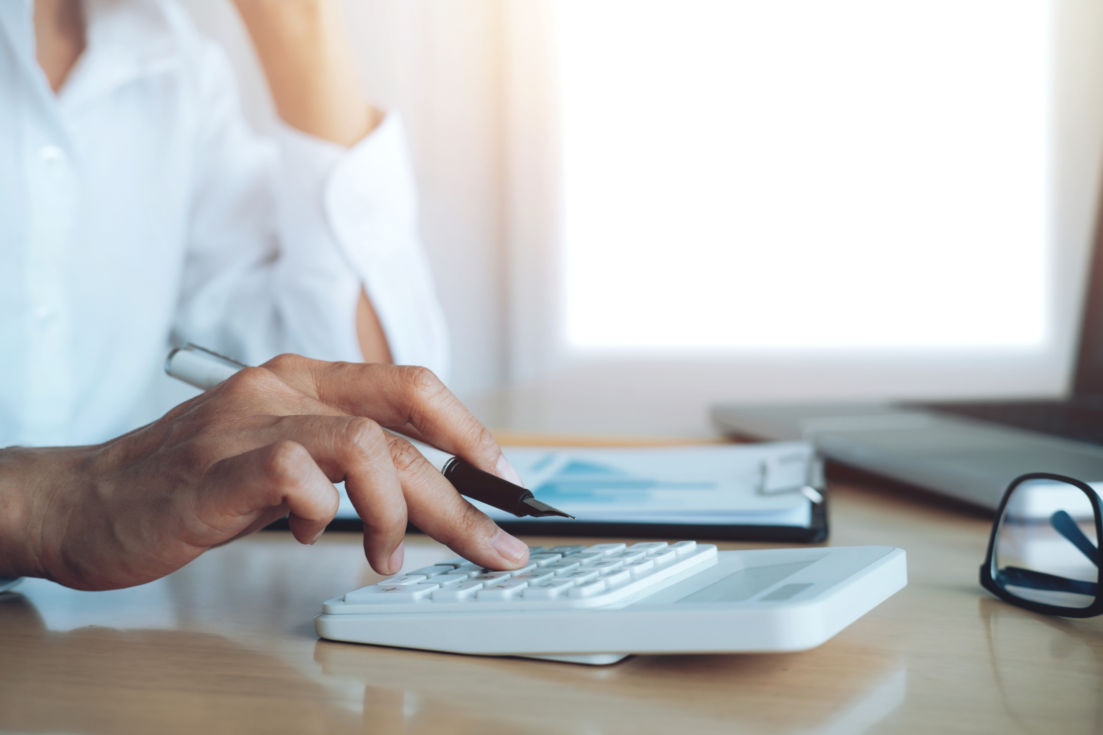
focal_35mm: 53
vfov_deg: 25.5
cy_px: 368
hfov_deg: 37.5
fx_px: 1624
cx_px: 552
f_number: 4
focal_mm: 35
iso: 250
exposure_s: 1/250
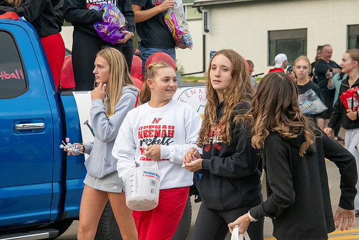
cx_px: 180
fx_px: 1157
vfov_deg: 11.8
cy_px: 120
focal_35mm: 116
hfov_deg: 17.6
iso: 3200
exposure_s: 1/1000
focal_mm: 116
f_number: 11
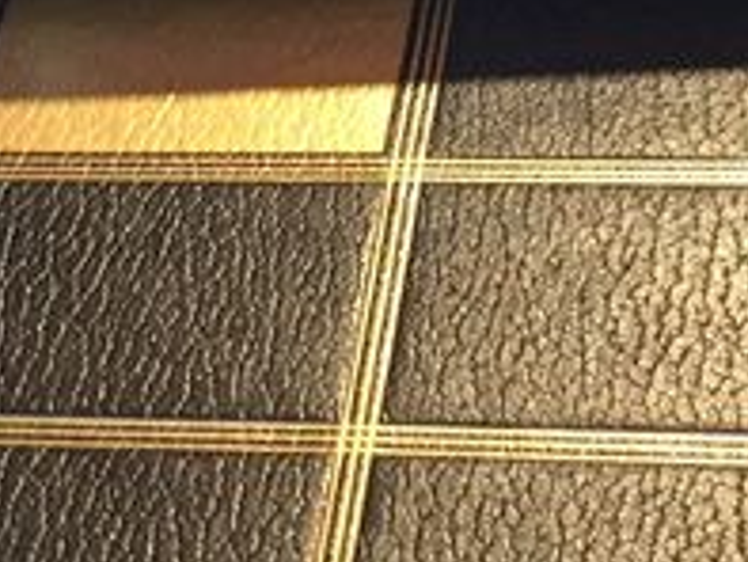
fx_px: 3178
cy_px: -72
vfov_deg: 10.0
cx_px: 171
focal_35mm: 147
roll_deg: +11.4
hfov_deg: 13.4
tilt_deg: -39.1
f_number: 2.2
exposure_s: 1/33
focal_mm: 4.15
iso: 200
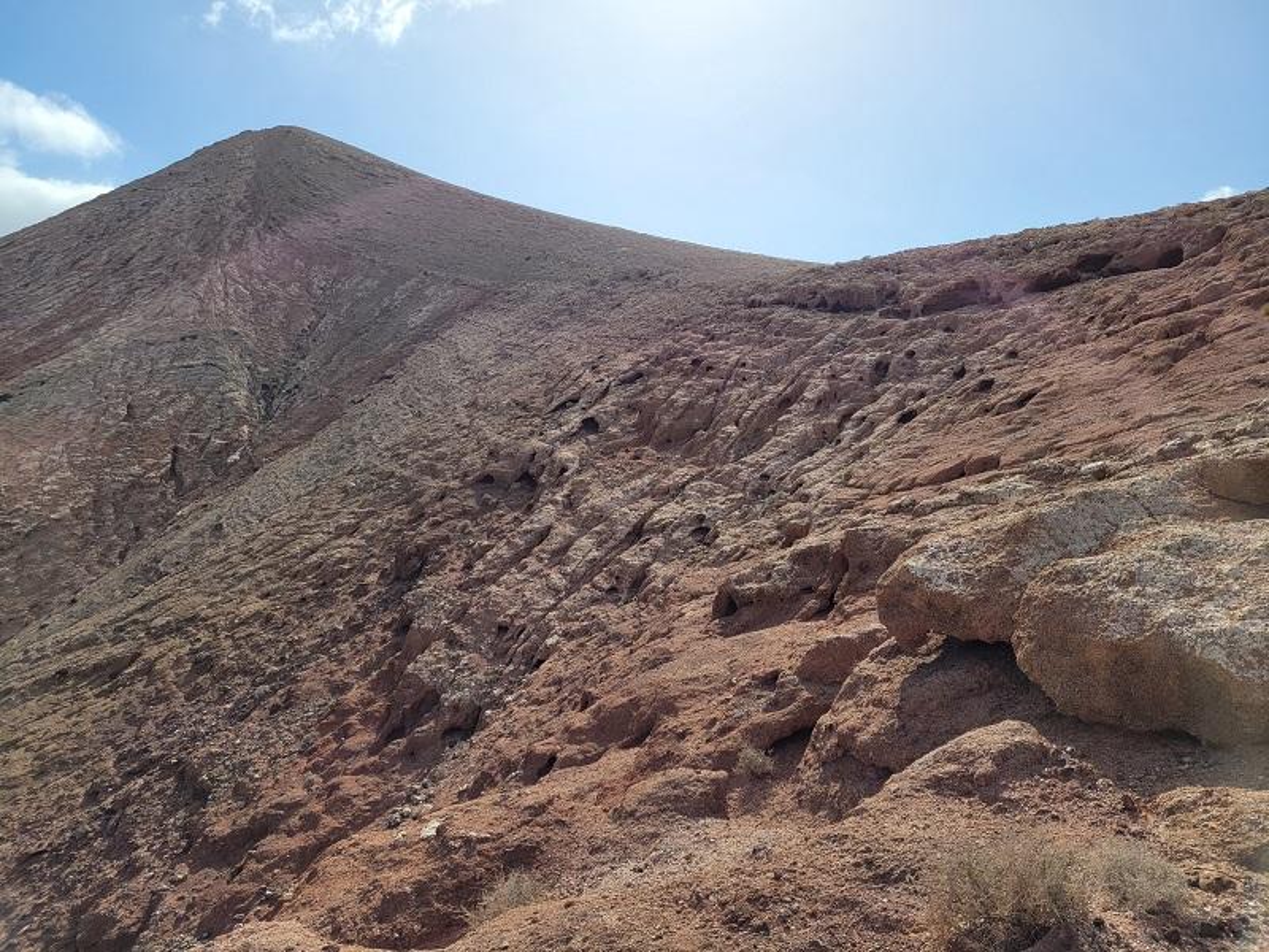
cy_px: 476
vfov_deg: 53.1
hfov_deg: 67.3
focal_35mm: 26
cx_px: 634
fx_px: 953
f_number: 1.8
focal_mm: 5.4
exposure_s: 1/3371
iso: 40
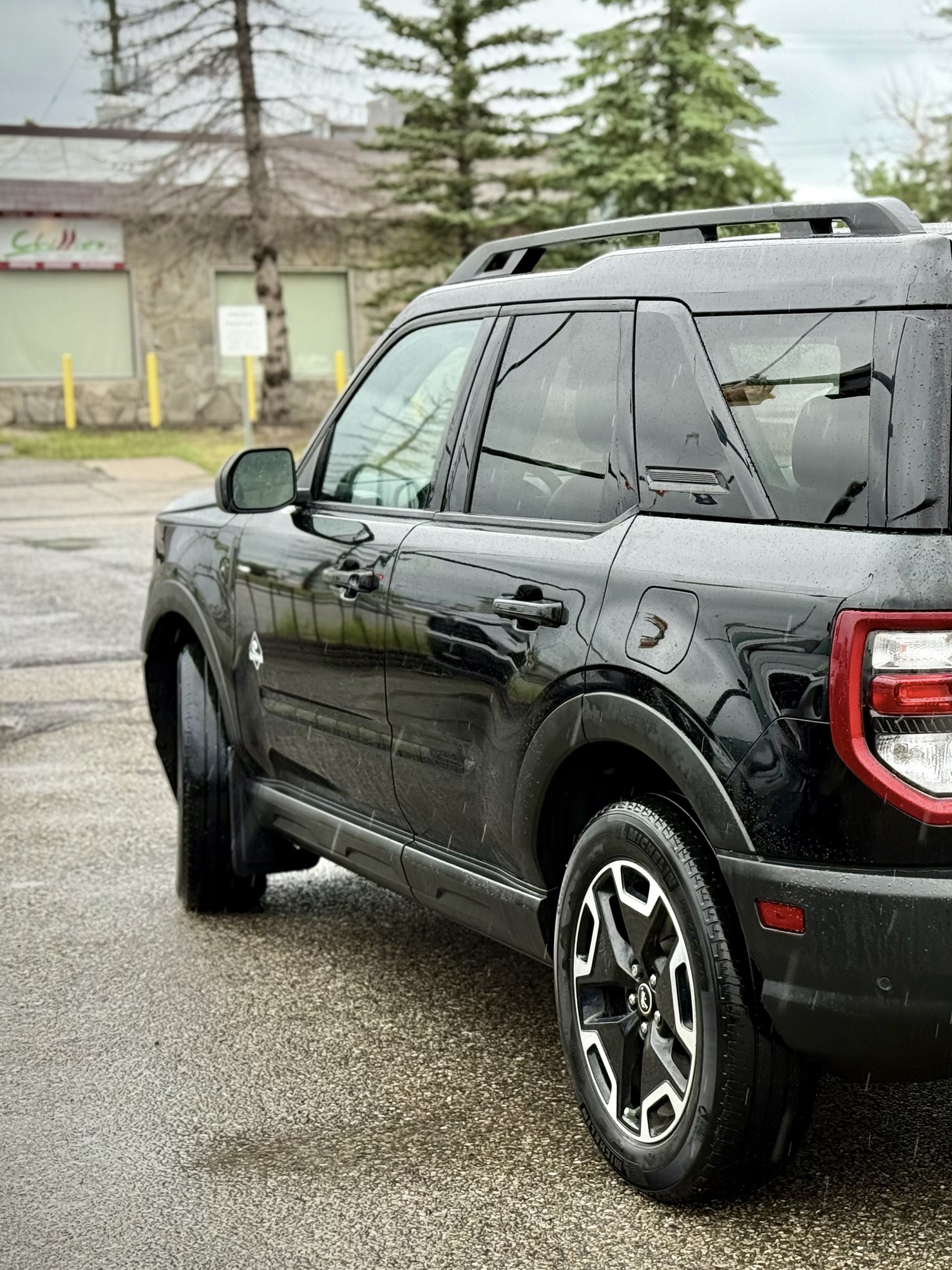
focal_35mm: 69
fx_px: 2529
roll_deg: +0.5
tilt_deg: -6.3
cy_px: 611
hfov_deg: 20.8
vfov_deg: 28.2
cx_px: 888
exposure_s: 1/352
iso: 80
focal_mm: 6.76
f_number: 1.78
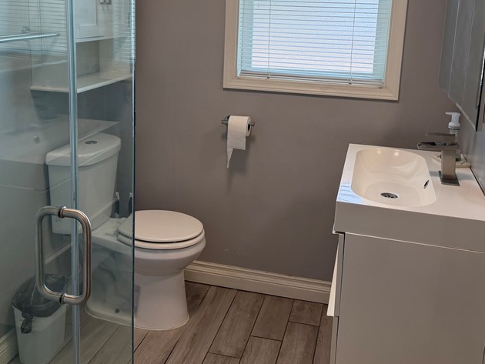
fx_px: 547
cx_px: 236
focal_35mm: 39
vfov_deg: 36.2
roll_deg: -1.6
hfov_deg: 47.8
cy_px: 104
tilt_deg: -11.4
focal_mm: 6.76
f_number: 1.78
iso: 100
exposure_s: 1/190
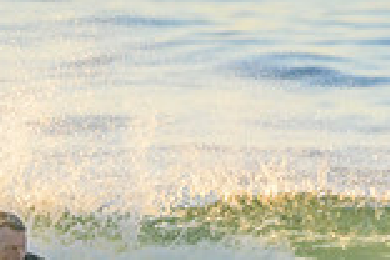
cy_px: 354
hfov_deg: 0.7
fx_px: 30201
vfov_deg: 0.5
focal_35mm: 2788
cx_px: 0
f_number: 5.6
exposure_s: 1/1250
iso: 640
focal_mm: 500
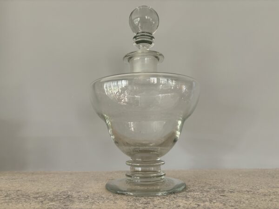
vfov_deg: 53.1
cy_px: 104
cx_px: 140
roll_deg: +0.5
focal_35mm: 26
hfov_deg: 67.3
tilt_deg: +9.2
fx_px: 210
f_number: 1.6
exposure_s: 1/121
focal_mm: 5.96
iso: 125
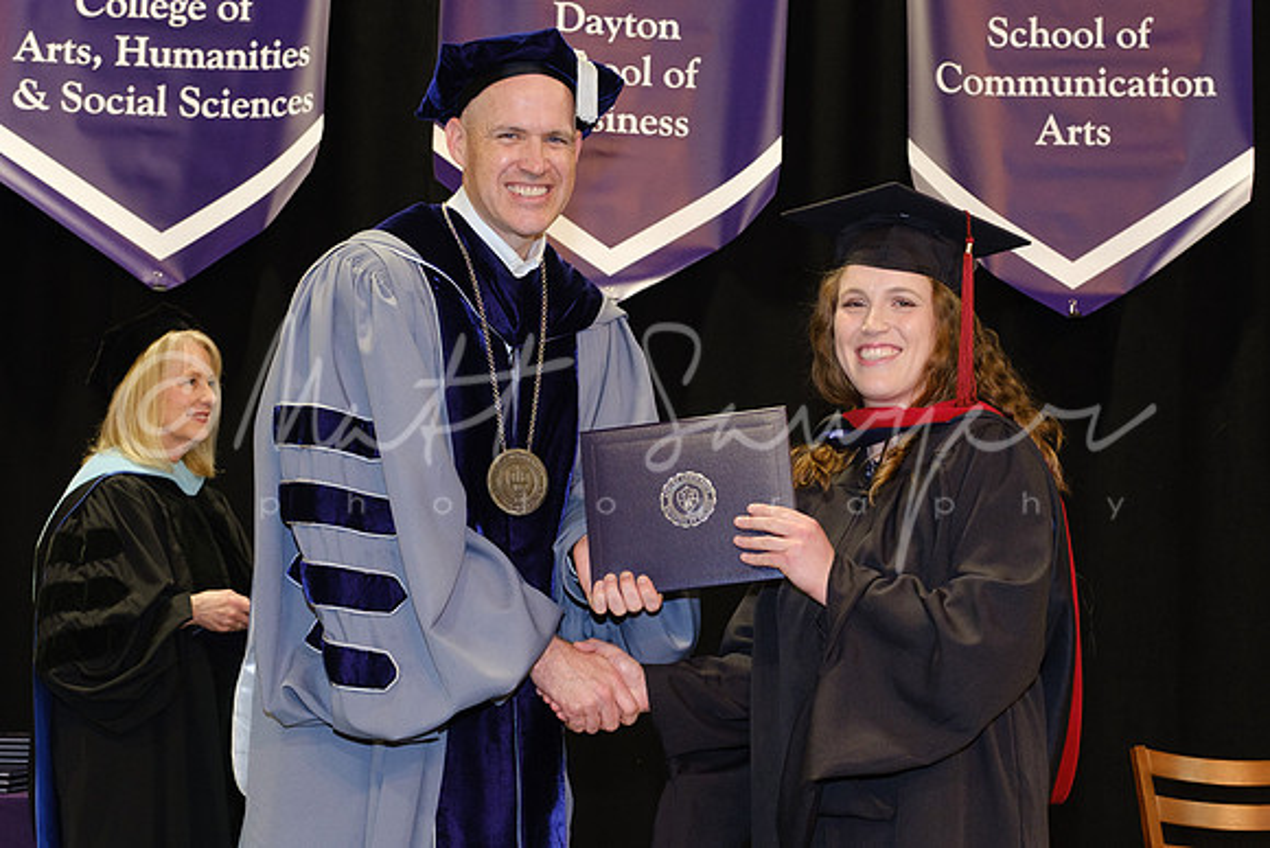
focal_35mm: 56
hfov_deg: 35.6
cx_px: 741
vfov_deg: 24.2
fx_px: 1975
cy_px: 528
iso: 1250
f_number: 4
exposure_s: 1/125
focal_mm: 26.6
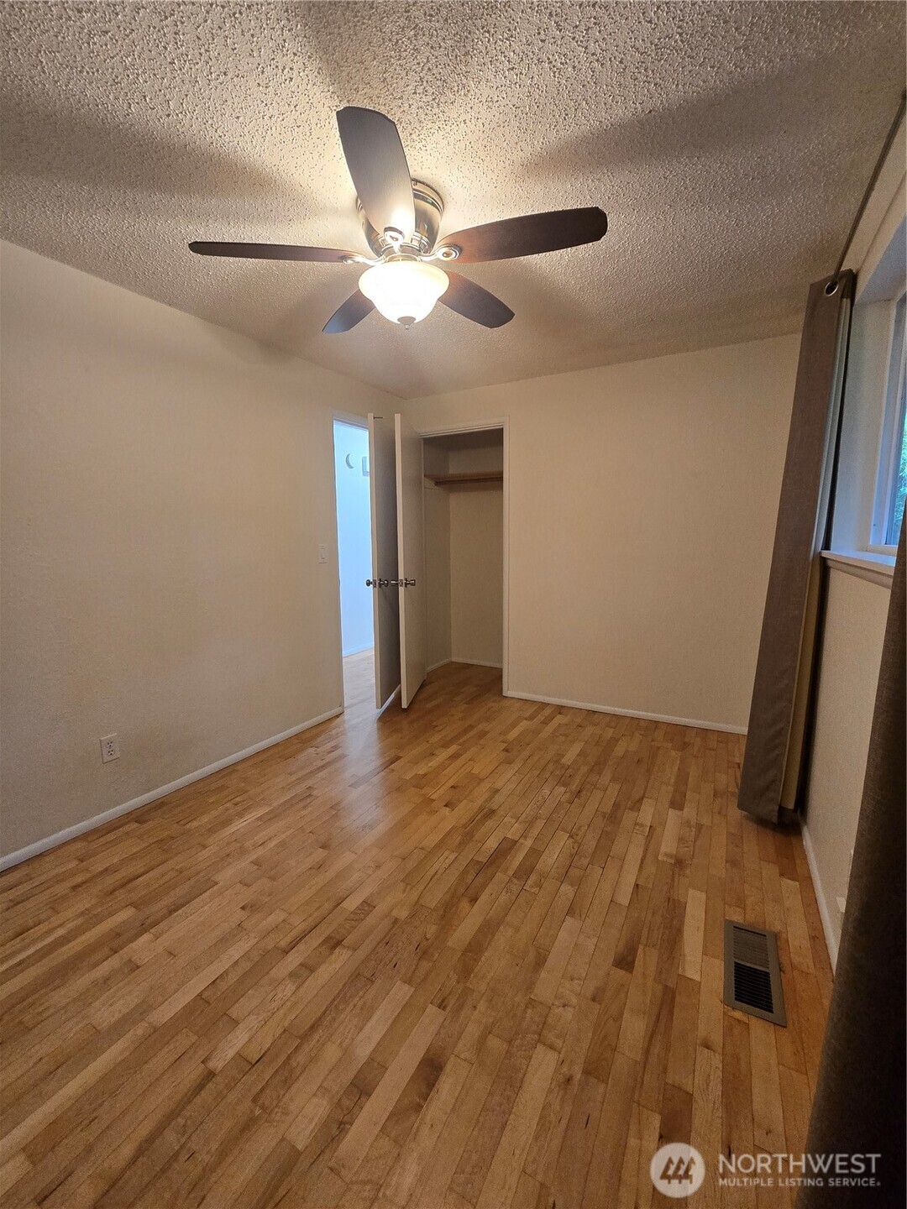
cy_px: 604
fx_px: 454
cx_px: 454
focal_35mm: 13
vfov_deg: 106.2
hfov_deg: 89.9
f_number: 2.2
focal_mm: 2.2
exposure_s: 1/60
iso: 320
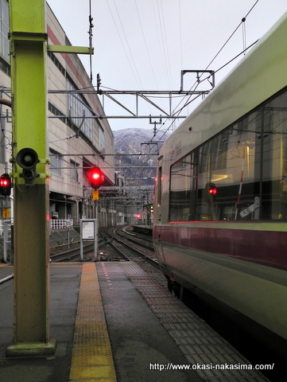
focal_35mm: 50
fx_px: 552
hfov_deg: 29.2
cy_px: 191
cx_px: 144
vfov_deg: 38.2
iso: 200
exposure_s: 1/33.4
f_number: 3.5
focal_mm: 10.7
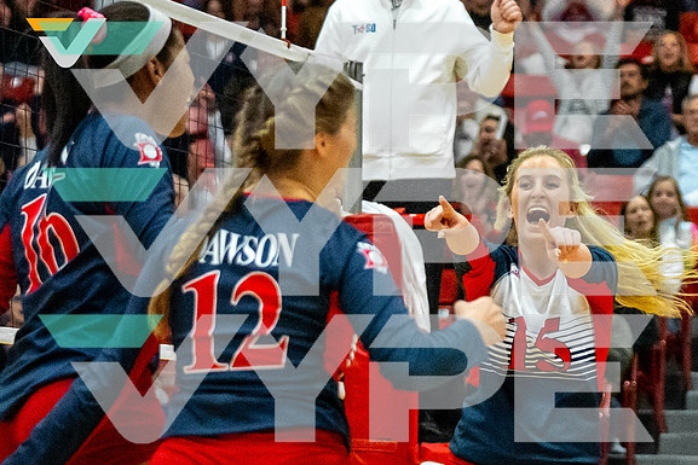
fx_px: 4596
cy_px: 418
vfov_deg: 5.8
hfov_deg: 8.6
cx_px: 656
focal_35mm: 237
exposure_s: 1/1600
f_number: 2.8
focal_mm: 77
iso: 2000
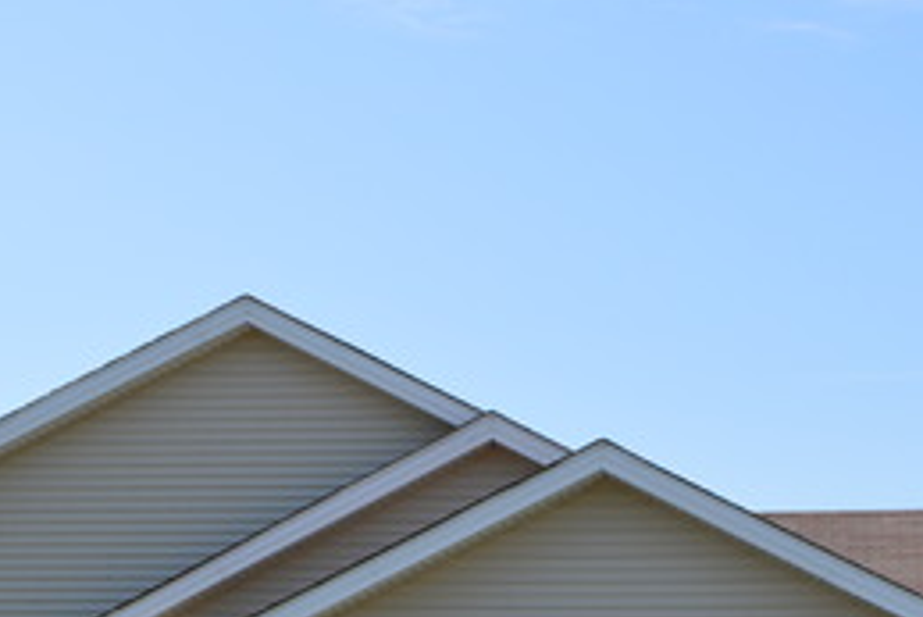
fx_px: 2847
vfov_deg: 12.1
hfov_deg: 18.4
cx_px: 506
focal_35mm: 111
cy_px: 703
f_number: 8
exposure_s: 1/250
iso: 100
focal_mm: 30
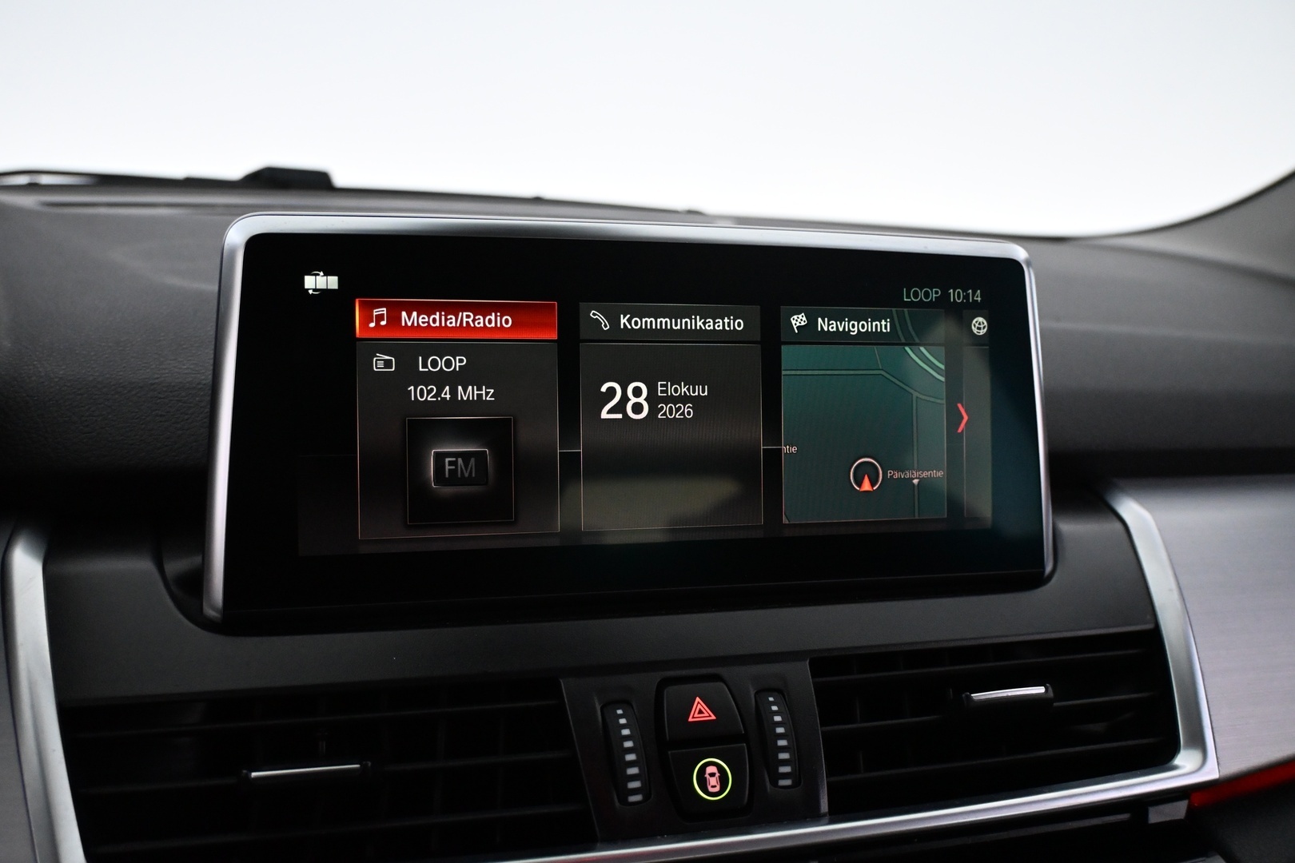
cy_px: 432
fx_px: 1025
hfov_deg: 64.6
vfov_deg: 45.7
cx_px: 648
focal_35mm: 28
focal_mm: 19
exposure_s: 1/80
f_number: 3.8
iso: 3200
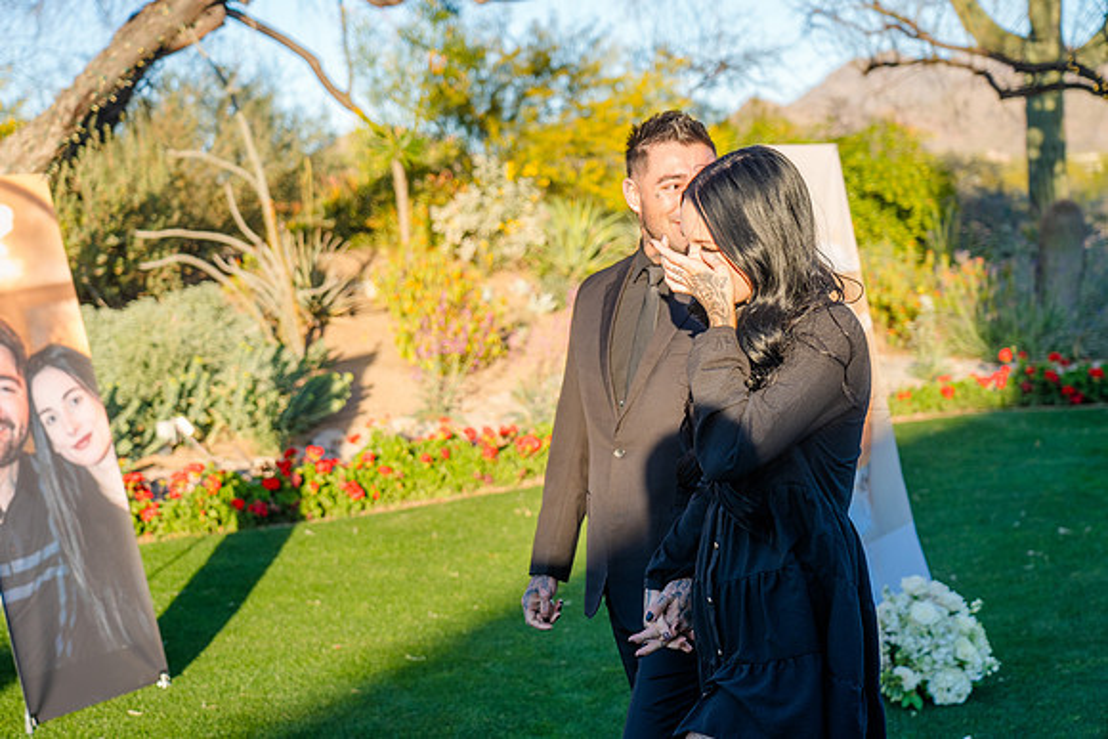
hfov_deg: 36.9
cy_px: 370
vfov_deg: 25.1
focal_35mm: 54
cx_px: 554
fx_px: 1662
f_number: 4
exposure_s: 1/250
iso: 100
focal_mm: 54
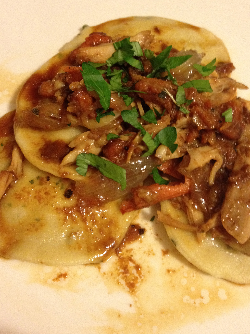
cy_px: 167
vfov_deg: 52.6
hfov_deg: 40.7
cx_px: 125
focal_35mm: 35
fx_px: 337
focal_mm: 4.28
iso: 400
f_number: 2.4
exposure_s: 1/15
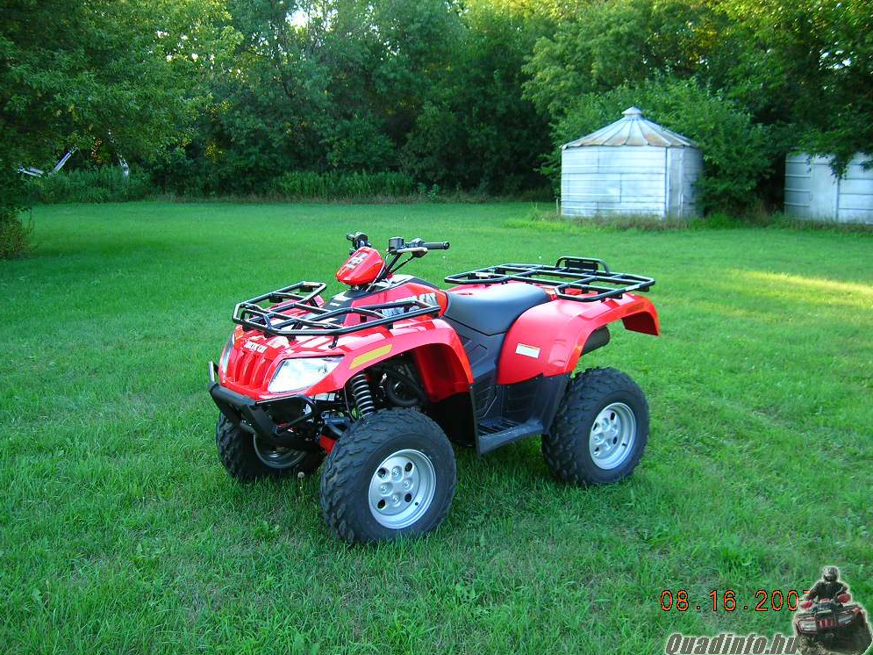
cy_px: 335
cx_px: 438
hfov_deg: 52.6
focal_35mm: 35
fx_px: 883
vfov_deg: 40.7
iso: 50
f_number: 2.9
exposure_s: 1/43.5
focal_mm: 5.7
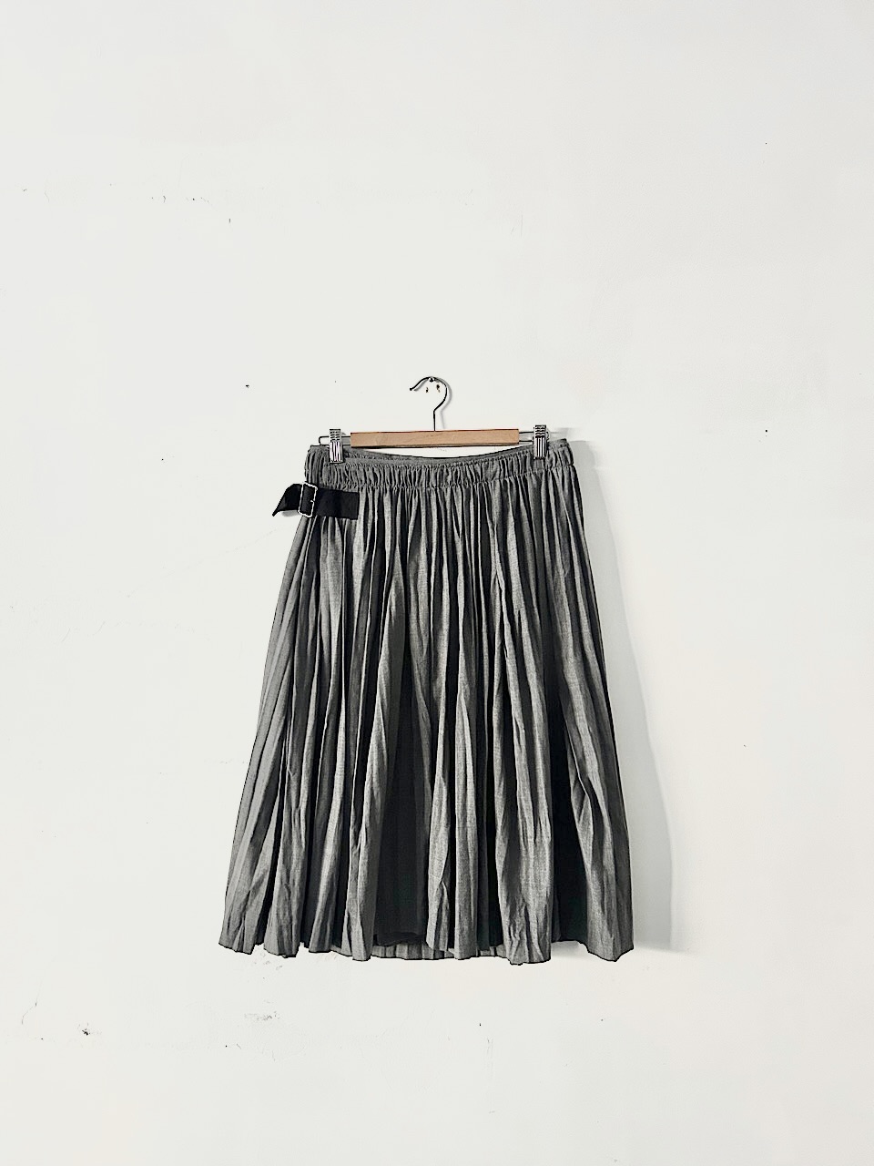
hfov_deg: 53.1
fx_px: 875
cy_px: 583
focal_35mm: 26
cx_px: 437
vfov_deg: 67.3
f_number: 1.5
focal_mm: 5.7
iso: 320
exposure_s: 1/60
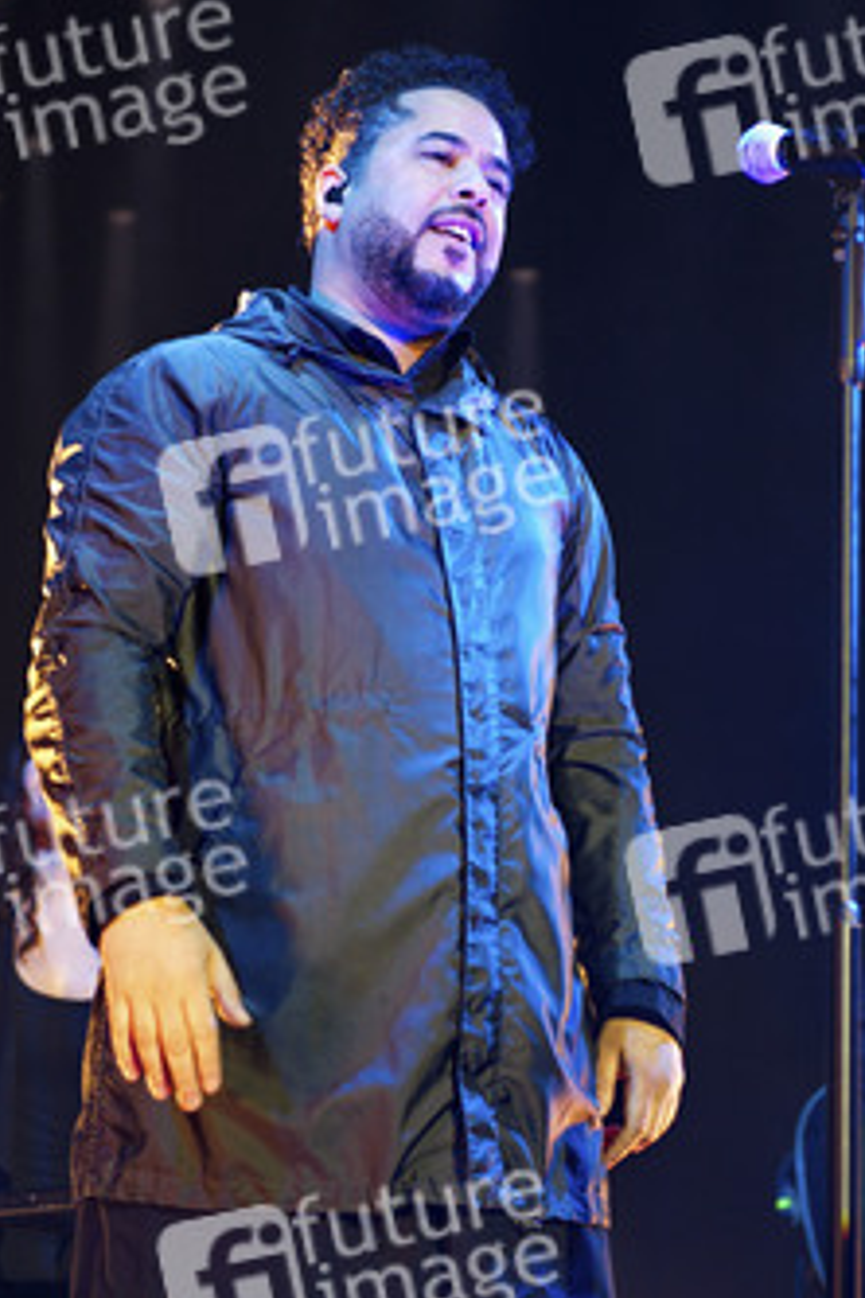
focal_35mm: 84
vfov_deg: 24.2
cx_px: 473
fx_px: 3027
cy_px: 678
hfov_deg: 16.3
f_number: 2.8
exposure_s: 1/125
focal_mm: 70
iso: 1600
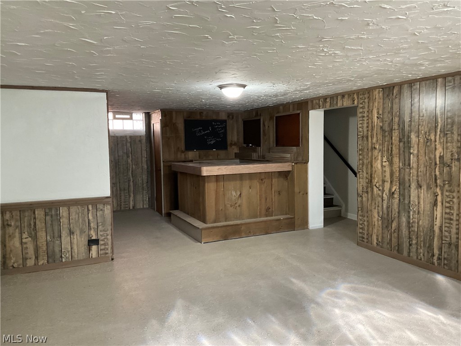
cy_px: 173
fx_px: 386
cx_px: 230
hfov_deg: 61.7
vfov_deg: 48.2
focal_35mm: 29
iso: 100
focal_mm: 3
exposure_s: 1/60
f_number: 1.8
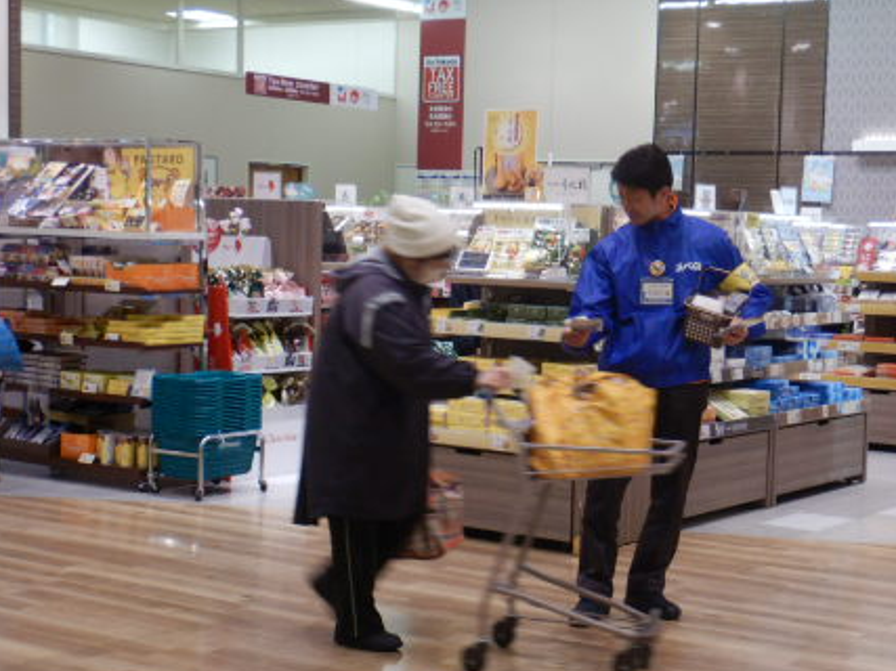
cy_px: 413
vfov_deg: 22.2
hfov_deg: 29.3
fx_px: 1708
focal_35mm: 66
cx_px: 564
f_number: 4.3
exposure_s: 1/30
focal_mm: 7.8
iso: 220
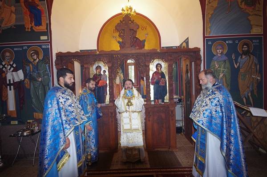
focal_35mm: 16
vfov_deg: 71.9
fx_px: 122
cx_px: 134
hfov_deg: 95.1
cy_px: 88
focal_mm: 11
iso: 800
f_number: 4
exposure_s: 1/30
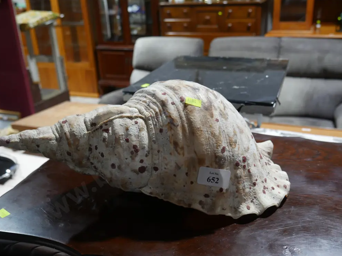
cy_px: 125
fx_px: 346
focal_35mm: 35
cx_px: 171
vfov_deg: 40.7
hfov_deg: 52.6
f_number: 4
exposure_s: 1/60
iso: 500
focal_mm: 17
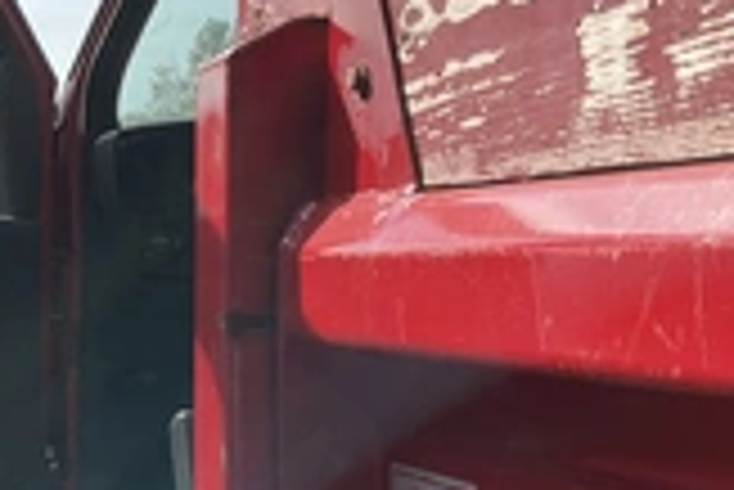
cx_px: -59
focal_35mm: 74
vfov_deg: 18.4
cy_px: 288
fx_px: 1510
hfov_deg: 25.5
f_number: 1.8
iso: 25
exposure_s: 1/1311
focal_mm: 3
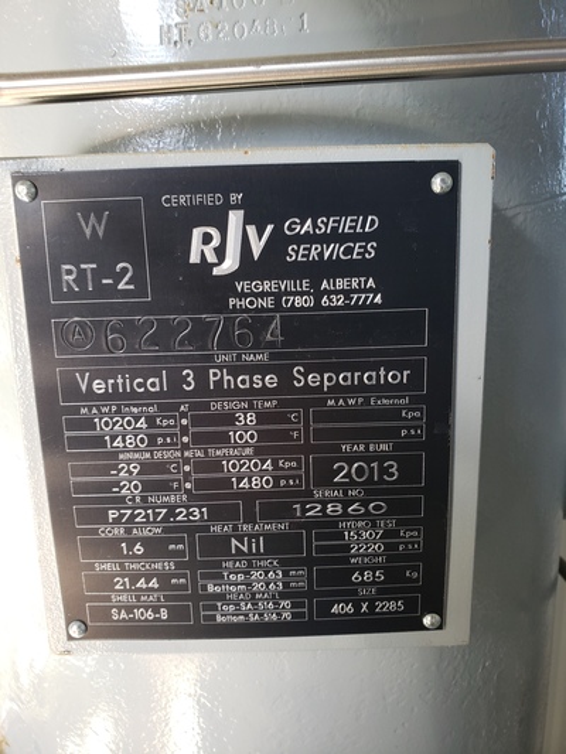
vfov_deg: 67.3
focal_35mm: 26
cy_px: 377
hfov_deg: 53.1
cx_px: 283
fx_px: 567
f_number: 2.4
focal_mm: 4.3
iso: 125
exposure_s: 1/50
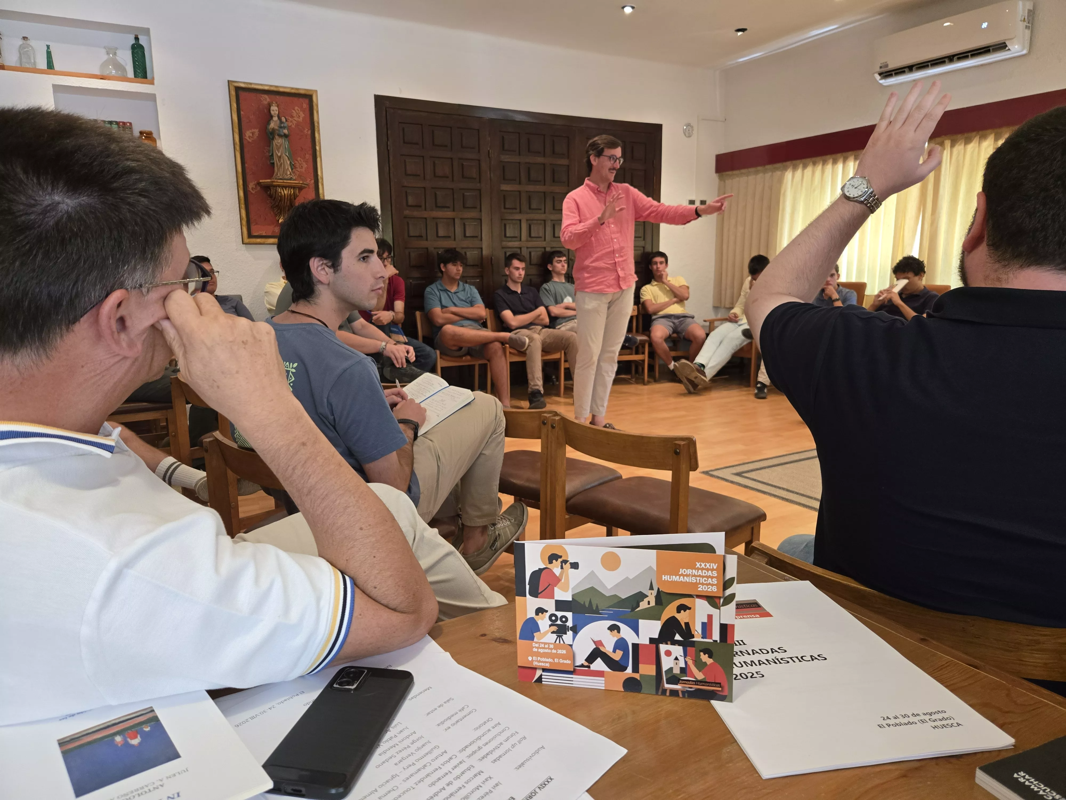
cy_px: 400
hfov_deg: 73.9
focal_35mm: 23
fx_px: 708
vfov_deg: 58.9
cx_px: 533
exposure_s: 1/100
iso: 400
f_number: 1.8
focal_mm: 5.4
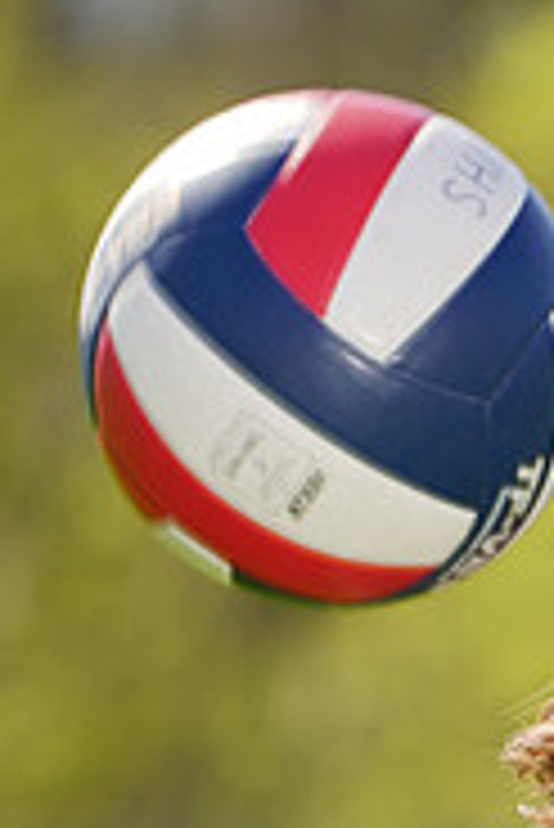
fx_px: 23706
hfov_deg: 1.3
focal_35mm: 1029
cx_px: 858
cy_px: 1134
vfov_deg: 2.0
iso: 64
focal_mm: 327
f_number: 6.3
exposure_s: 1/200
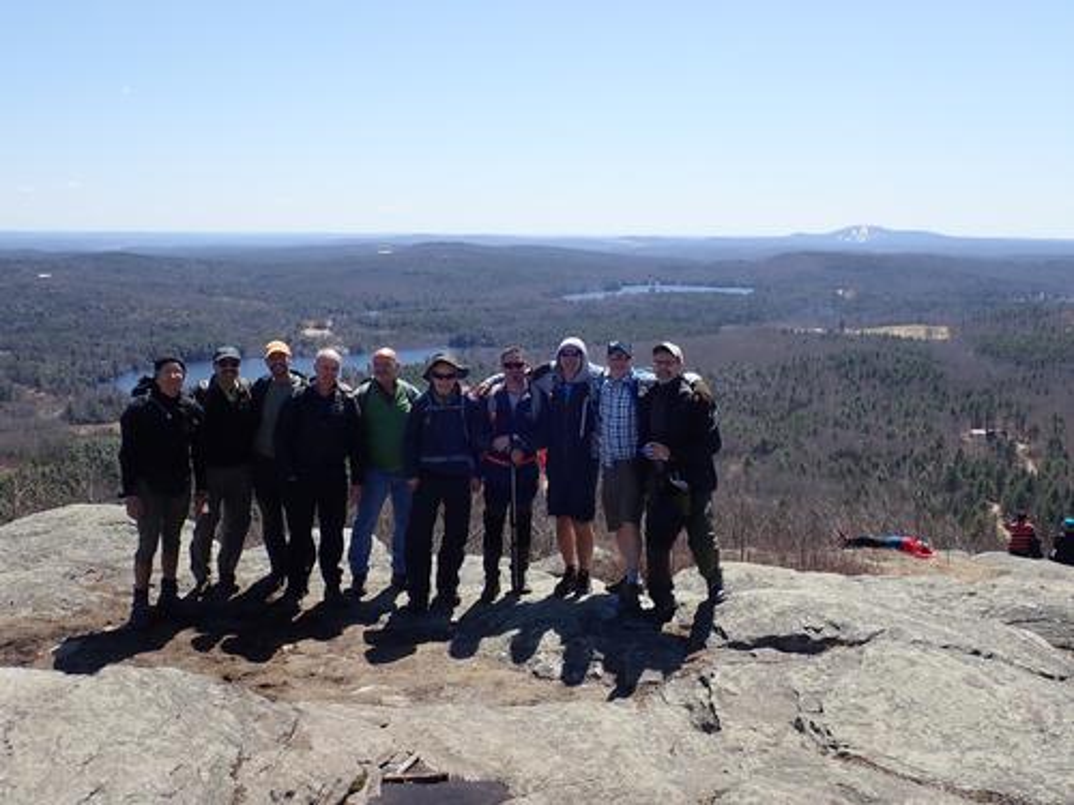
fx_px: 1179
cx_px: 537
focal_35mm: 38
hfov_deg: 49.0
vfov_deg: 37.7
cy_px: 402
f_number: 3.5
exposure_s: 1/640
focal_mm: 6.86
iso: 100
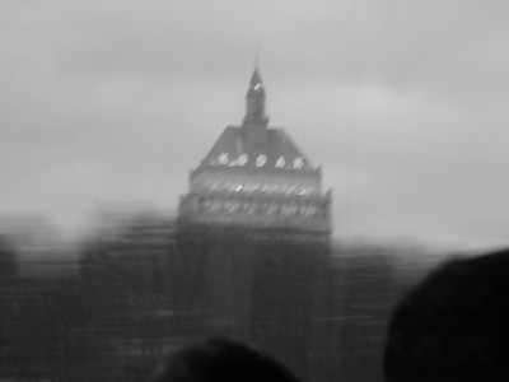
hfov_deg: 17.6
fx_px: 1647
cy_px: 191
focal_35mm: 112
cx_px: 254
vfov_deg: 13.2
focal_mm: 18.6
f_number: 3.2
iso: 200
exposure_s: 1/8
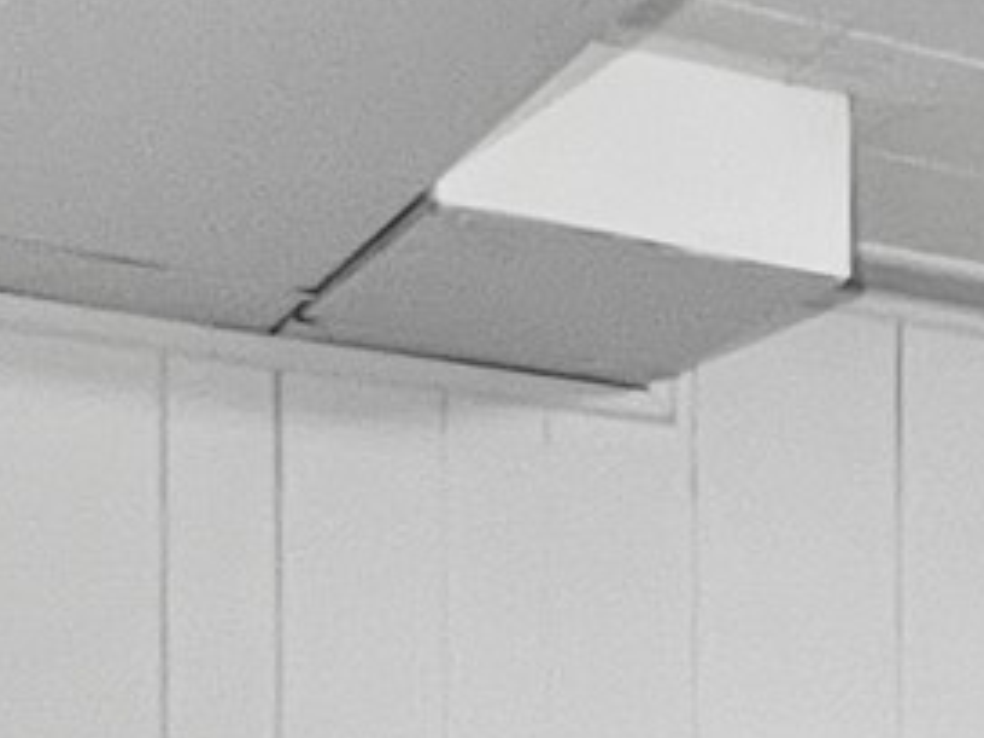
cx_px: 2040
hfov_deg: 15.5
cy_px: 1071
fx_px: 2786
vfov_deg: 14.2
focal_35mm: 98
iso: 400
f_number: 1.8
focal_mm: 1.57
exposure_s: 1/60
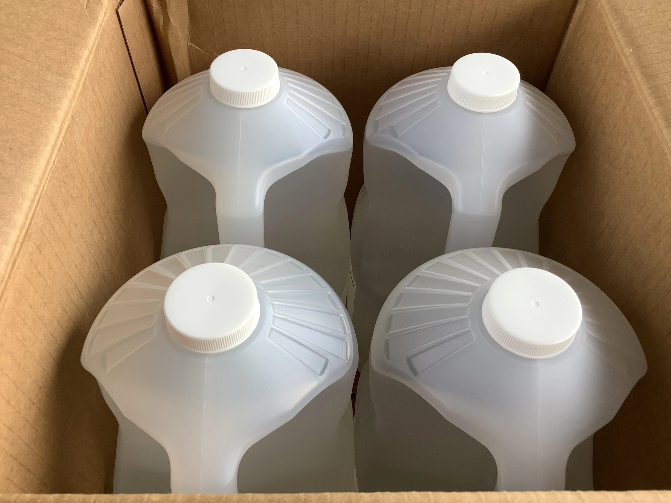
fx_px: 601
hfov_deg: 58.4
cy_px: 252
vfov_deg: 45.4
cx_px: 336
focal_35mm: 31
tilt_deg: -51.4
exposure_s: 1/149
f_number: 2.4
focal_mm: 3.3
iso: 25
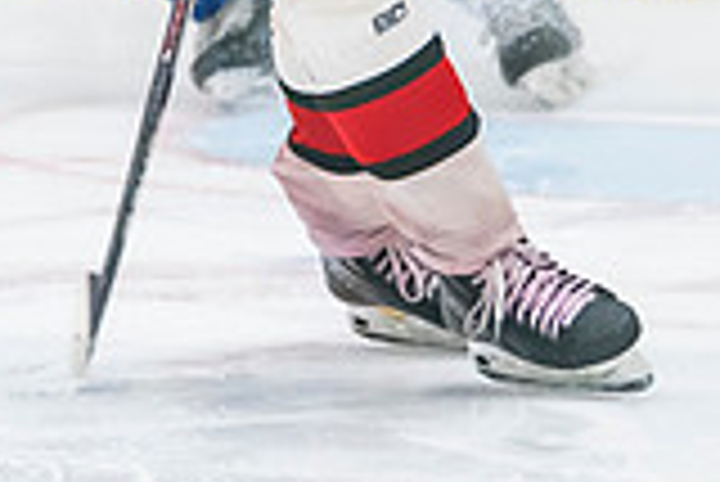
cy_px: -467
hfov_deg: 3.0
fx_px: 13972
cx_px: 342
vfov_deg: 2.0
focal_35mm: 698
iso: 2000
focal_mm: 120
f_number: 2.8
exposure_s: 1/640
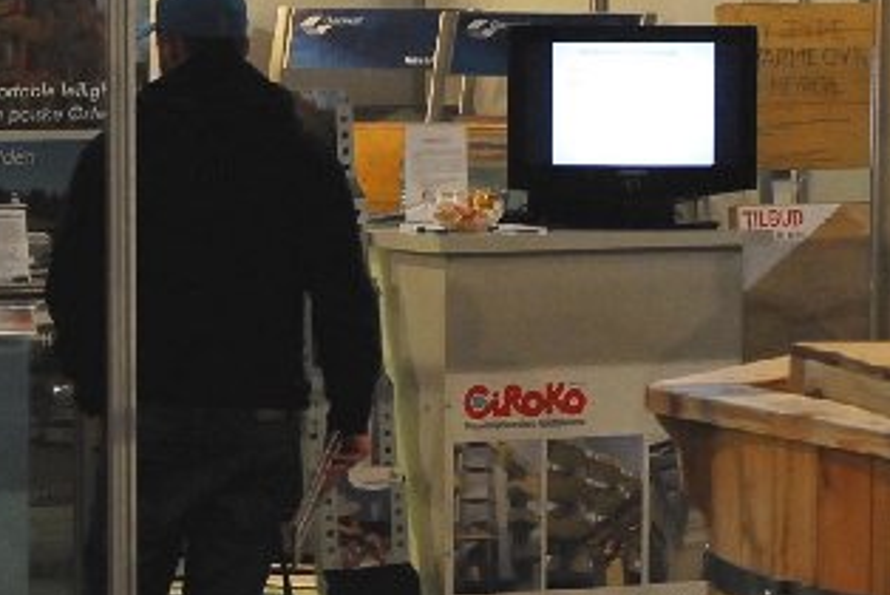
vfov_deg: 7.2
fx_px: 4726
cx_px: -14
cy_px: 237
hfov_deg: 10.7
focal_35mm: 191
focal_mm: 50
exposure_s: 1/20
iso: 1600
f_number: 5.6
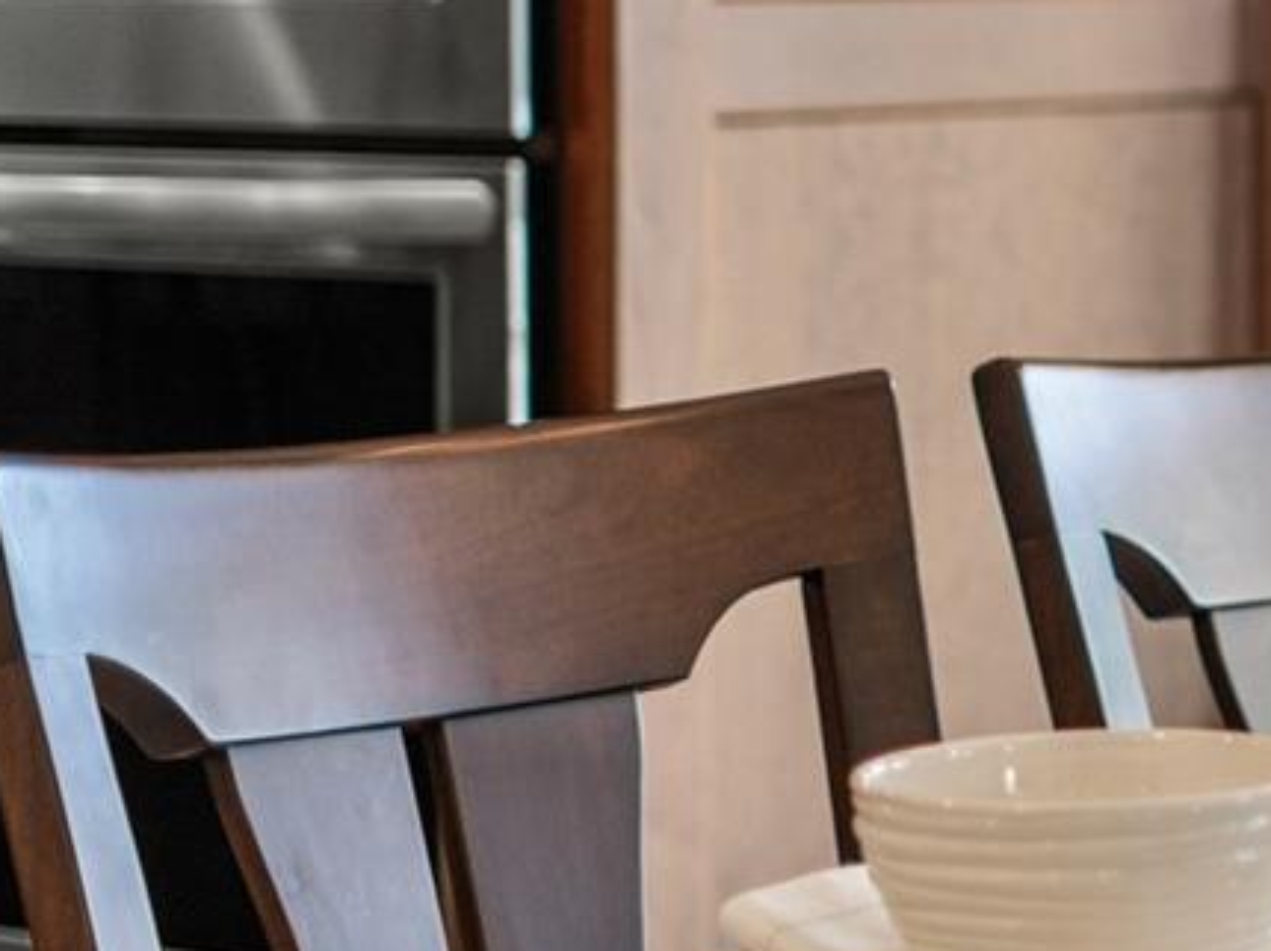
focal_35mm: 179
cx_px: 2300
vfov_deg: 8.3
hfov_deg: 10.4
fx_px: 6569
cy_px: 340
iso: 100
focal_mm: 50
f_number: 1.8
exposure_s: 1/80
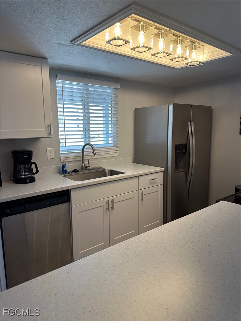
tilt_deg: -7.5
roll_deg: +0.4
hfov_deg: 56.8
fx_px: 223
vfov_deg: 71.6
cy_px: 160
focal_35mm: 24
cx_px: 120
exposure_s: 1/120
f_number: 1.78
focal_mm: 6.86
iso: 64
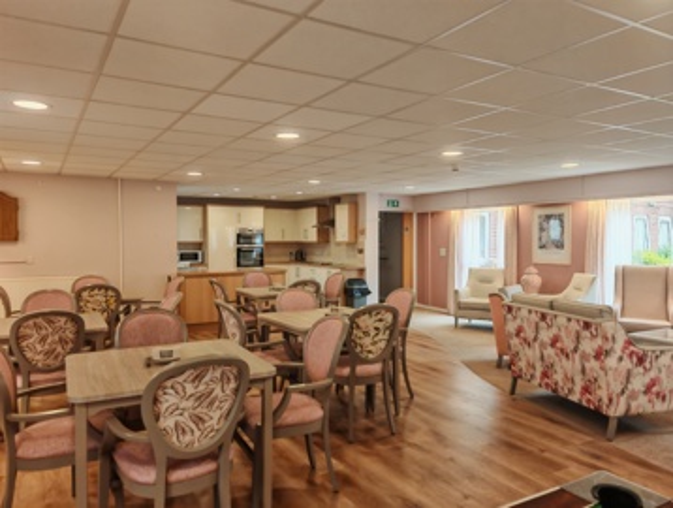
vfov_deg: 51.5
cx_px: 336
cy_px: 254
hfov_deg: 65.2
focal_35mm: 27
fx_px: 526
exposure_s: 1/100
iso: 64
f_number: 1.9
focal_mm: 6.67
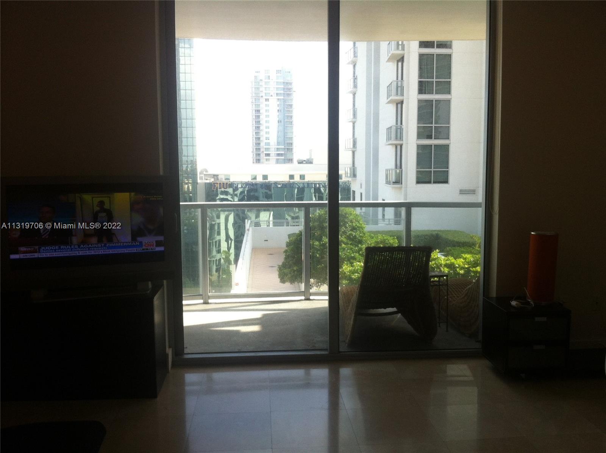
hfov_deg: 52.7
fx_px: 612
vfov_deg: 40.6
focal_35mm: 35
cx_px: 303
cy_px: 226
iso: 80
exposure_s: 1/180
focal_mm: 3.85
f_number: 2.8
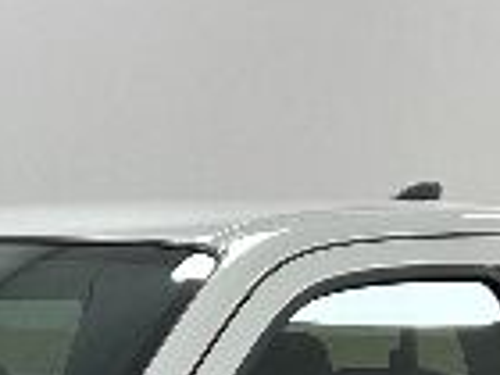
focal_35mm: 190
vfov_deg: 7.5
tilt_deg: -9.6
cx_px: -239
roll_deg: +0.8
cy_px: 782
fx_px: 2744
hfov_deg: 10.1
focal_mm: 5.7
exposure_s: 1/120
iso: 50
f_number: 1.5
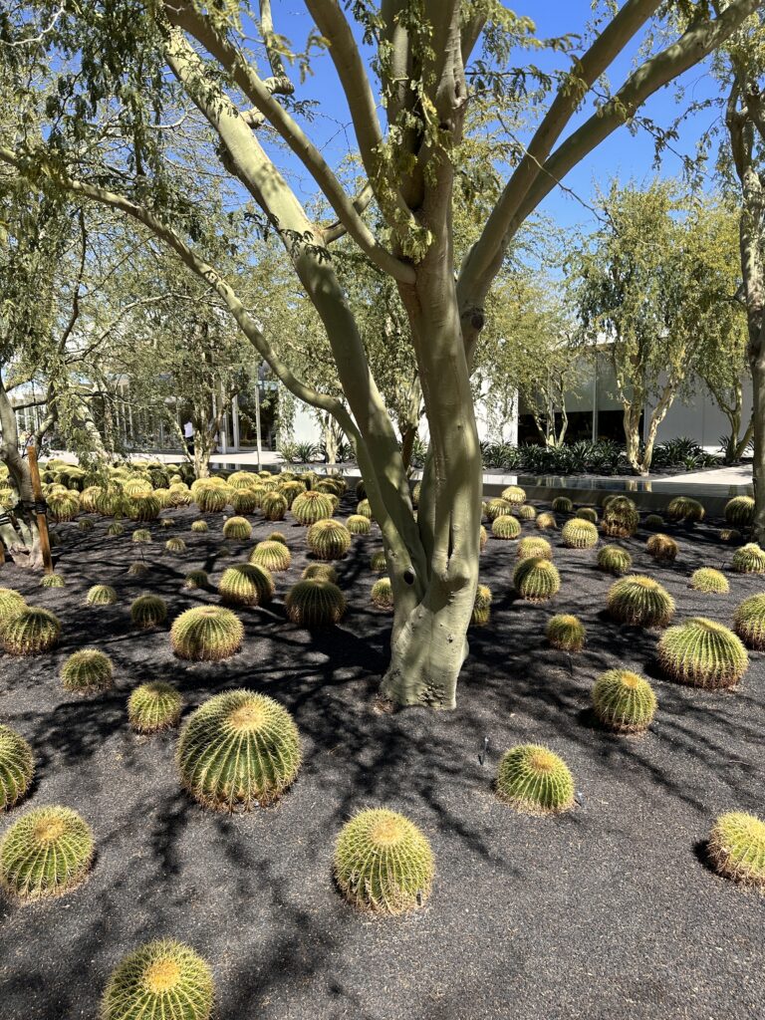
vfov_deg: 71.6
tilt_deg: -4.8
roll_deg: +0.2
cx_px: 382
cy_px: 510
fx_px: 707
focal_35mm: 24
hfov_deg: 56.8
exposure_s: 1/2469
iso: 80
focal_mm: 6.86
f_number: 1.78
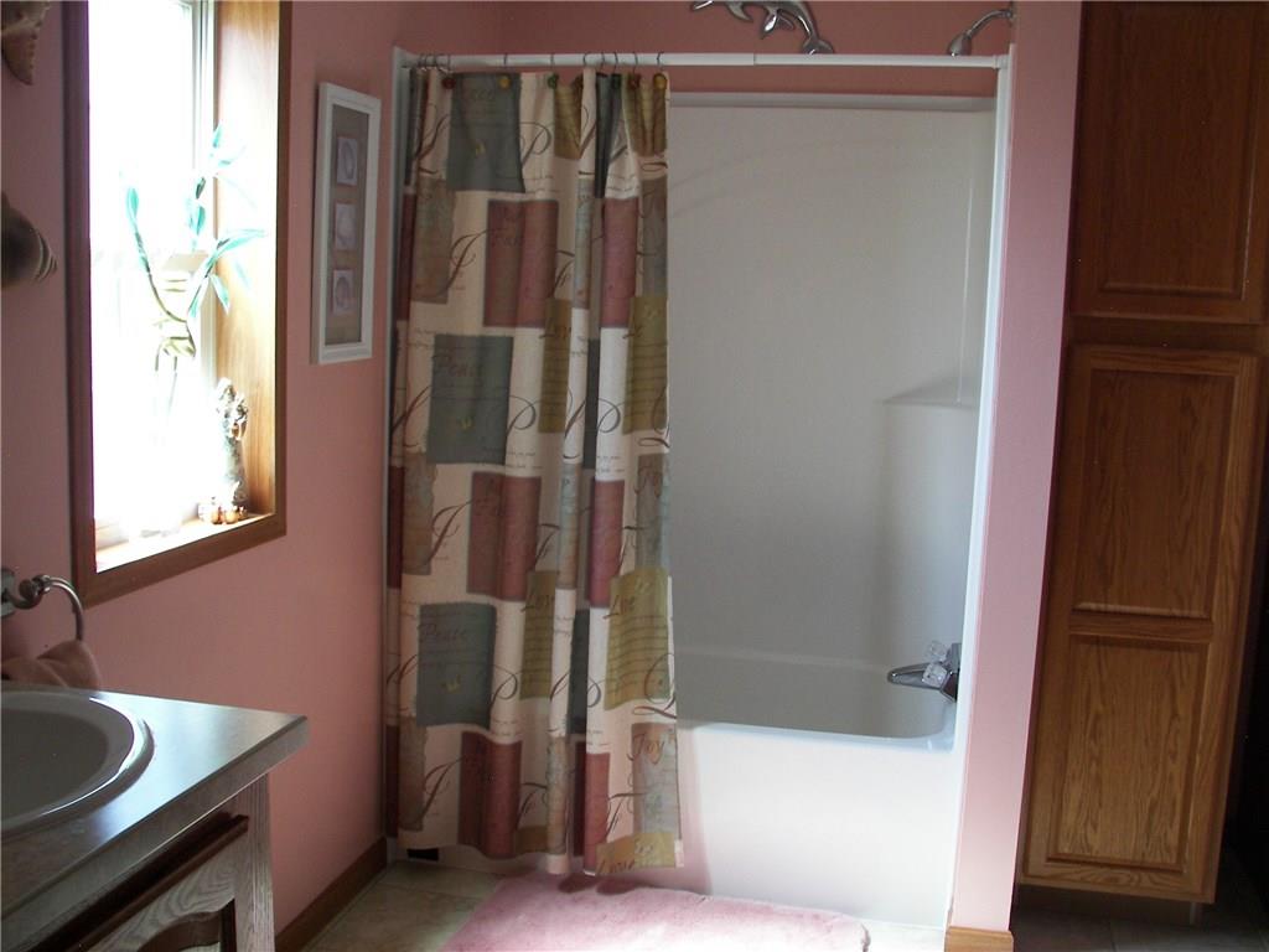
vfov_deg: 39.7
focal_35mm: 36
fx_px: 1320
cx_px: 634
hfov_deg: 51.4
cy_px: 476
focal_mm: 6
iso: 100
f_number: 2.8
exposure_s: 1/30
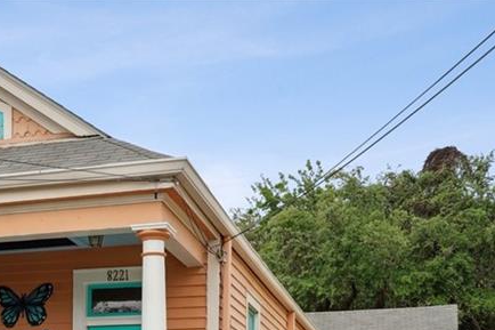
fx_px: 907
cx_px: 114
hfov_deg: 29.9
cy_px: 384
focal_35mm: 66
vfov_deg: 19.5
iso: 800
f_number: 11
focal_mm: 28
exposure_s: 1/200
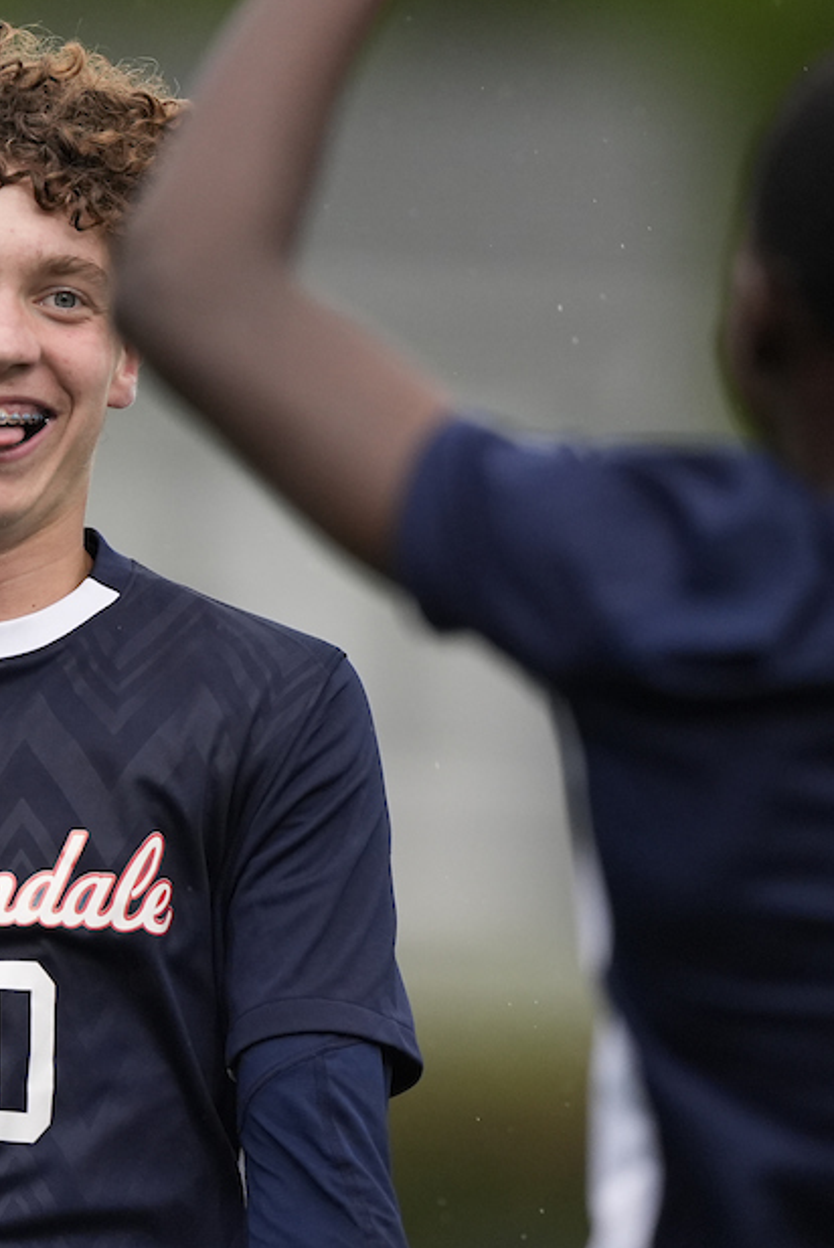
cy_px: 526
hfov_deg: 1.2
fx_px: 40470
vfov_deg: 1.8
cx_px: 370
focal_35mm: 1166
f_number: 4
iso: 2500
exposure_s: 1/2000
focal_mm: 600
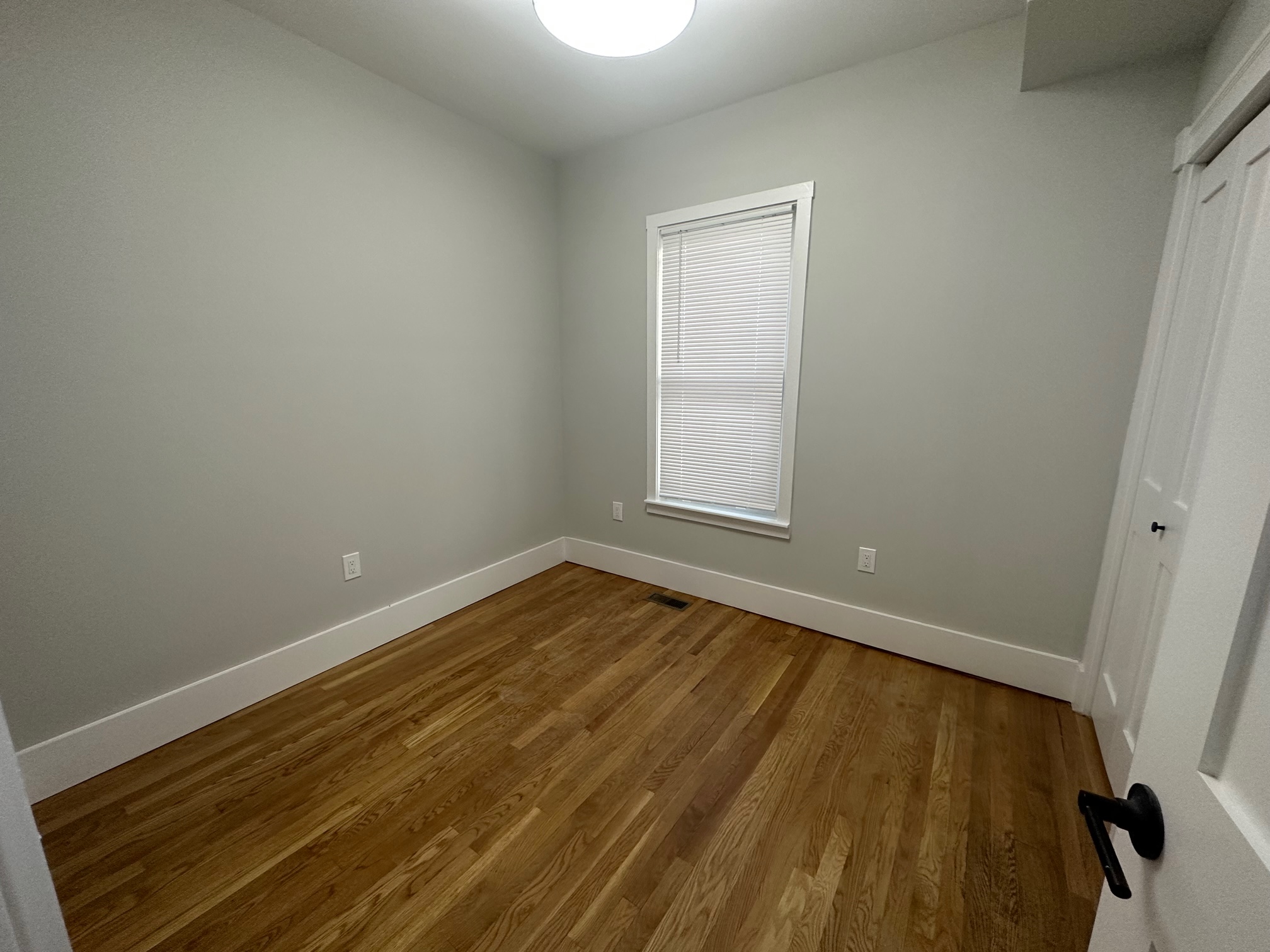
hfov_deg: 102.1
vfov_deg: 85.7
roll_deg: +0.5
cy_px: 476
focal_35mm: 14
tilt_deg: -12.0
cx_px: 635
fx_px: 514
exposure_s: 1/60
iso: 200
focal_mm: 2.22
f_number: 2.2
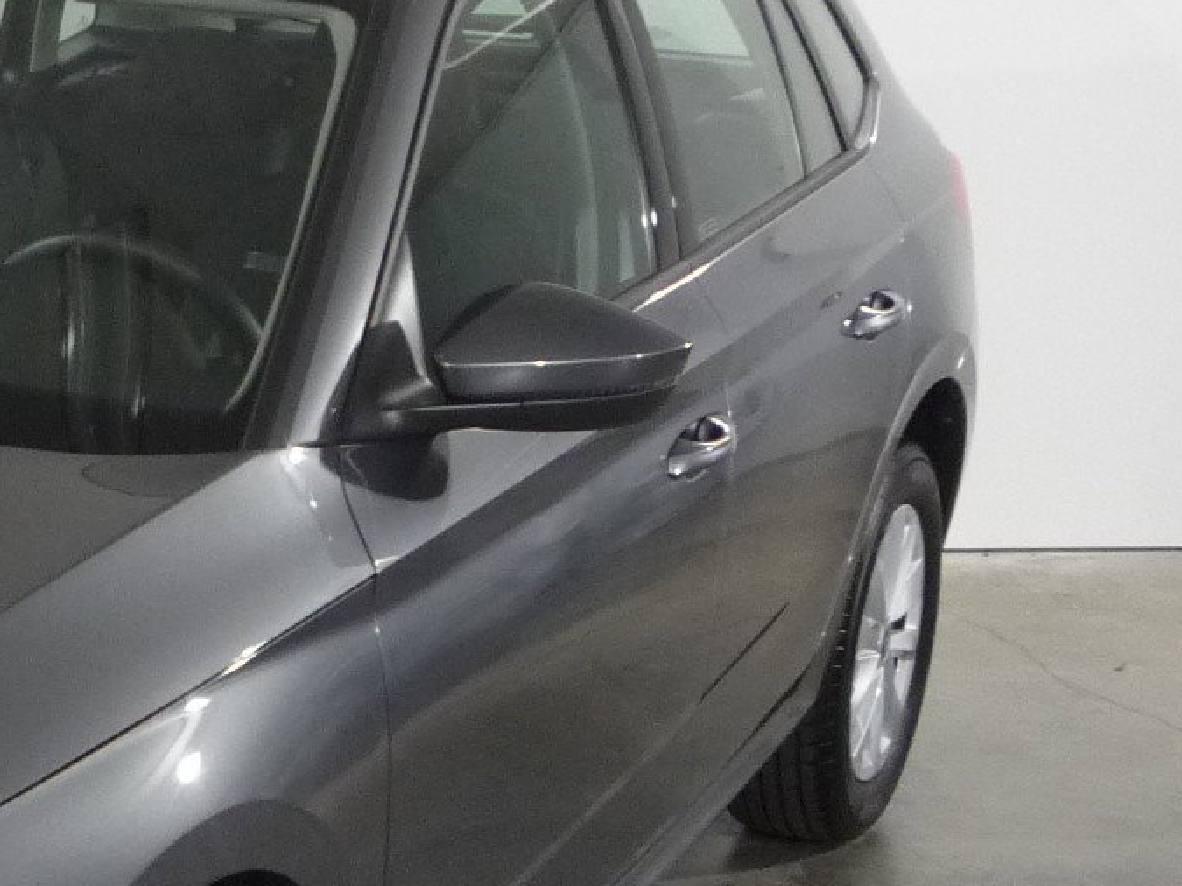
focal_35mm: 91
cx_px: -284
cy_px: 676
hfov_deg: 20.0
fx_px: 3107
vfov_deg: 16.1
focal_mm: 5.2
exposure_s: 1/30
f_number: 3.3
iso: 250
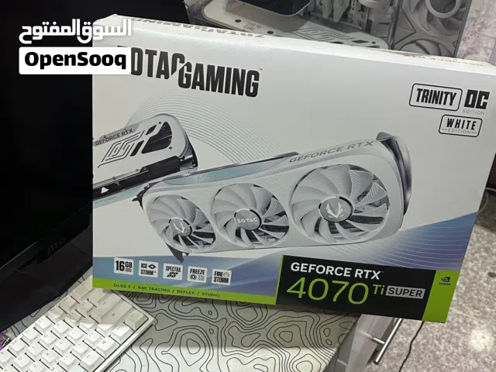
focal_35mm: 24
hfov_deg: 71.6
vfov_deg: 56.8
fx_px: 344
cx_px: 248
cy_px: 186
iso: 320
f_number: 1.78
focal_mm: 6.86
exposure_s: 1/60
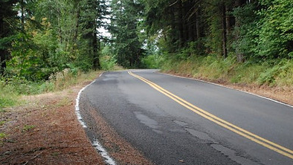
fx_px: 558
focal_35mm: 72
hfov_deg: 29.4
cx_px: 160
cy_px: 104
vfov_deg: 16.8
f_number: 4.2
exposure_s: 1/500
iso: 1600
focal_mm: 31
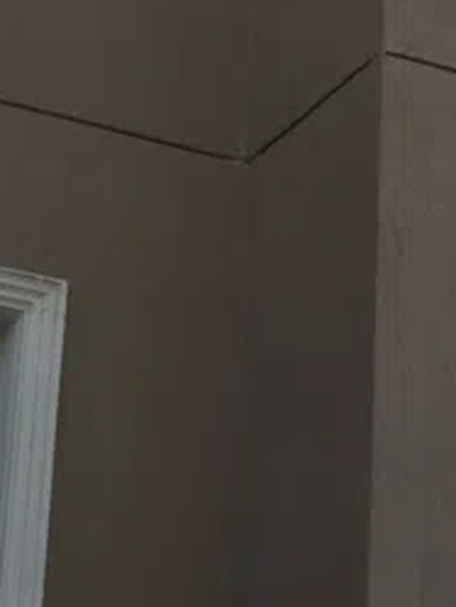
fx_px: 2790
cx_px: 1039
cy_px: -89
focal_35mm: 159
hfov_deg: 8.6
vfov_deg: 12.2
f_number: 2.2
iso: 25
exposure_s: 1/534
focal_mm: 4.15
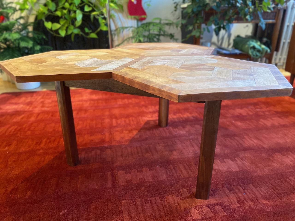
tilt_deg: -23.0
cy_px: 110
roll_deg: +0.5
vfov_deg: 53.1
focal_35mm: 26
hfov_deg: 67.3
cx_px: 148
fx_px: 222
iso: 500
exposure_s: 1/40
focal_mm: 4.25
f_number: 1.8
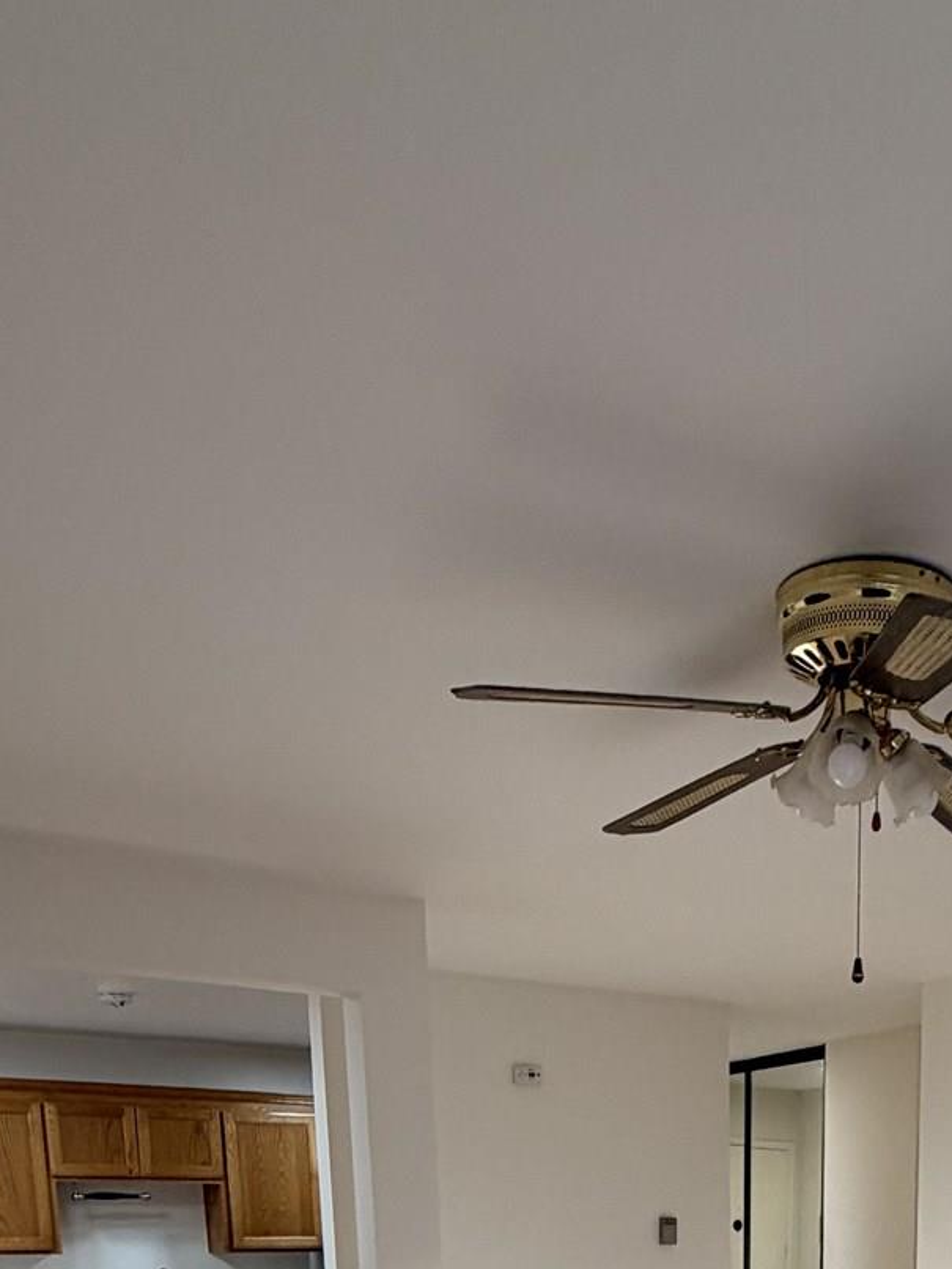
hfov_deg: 34.8
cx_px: 768
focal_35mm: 40
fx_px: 1466
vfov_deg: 35.7
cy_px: 1549
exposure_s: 1/120
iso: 160
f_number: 2.2
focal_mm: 2.22
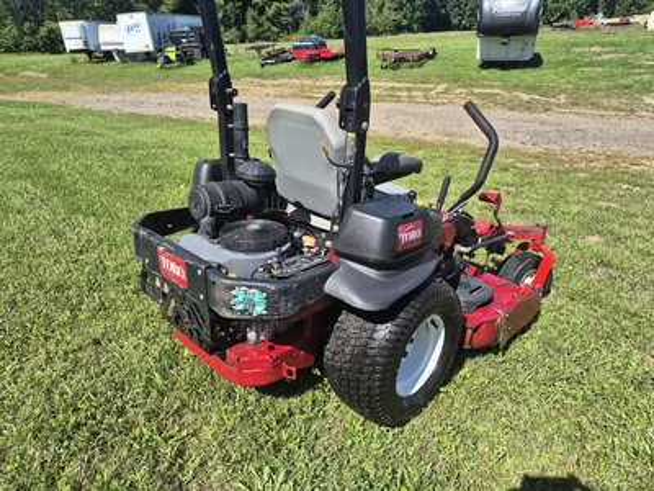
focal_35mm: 23
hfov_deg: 73.9
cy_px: 246
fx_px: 435
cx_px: 327
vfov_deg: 58.9
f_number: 1.8
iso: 80
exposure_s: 1/4576
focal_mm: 5.4
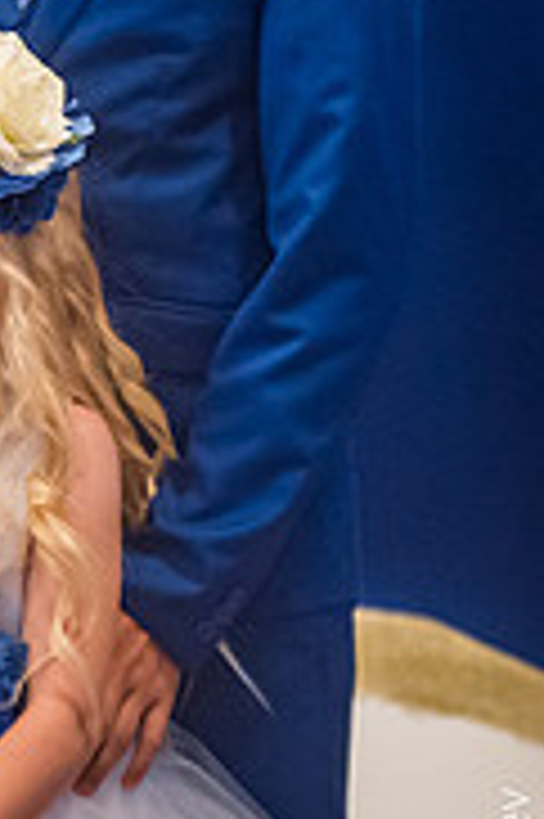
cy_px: 225
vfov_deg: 5.8
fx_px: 8016
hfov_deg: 3.9
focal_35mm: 353
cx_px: 95
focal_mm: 95
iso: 3200
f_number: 2.8
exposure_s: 1/200
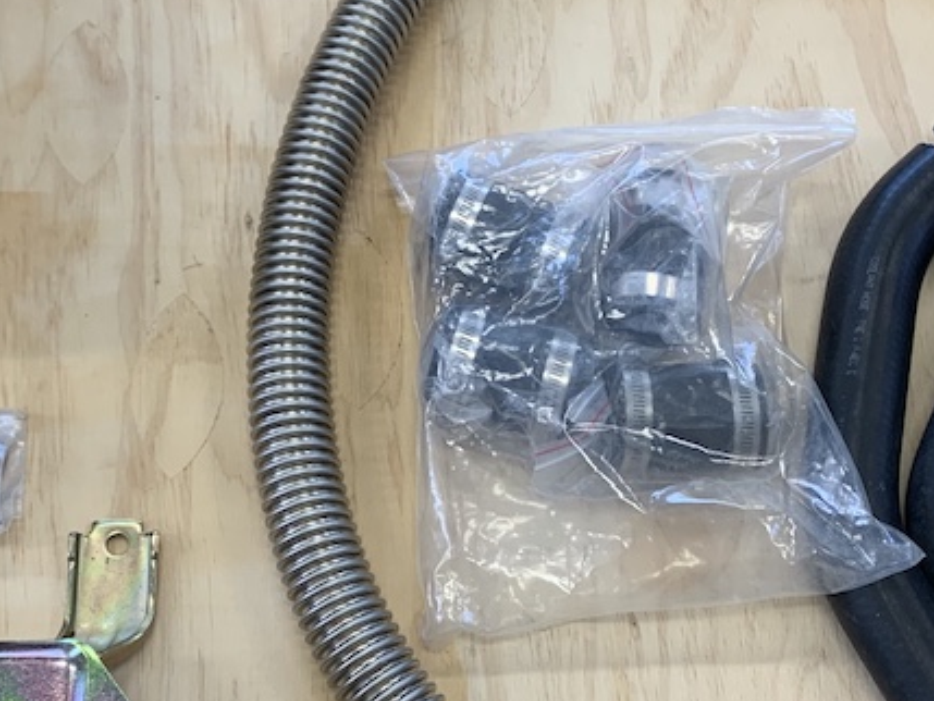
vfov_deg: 23.7
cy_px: 333
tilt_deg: -67.5
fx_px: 1673
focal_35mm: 62
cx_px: 416
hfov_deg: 31.2
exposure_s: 1/120
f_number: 1.8
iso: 80
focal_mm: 4.25
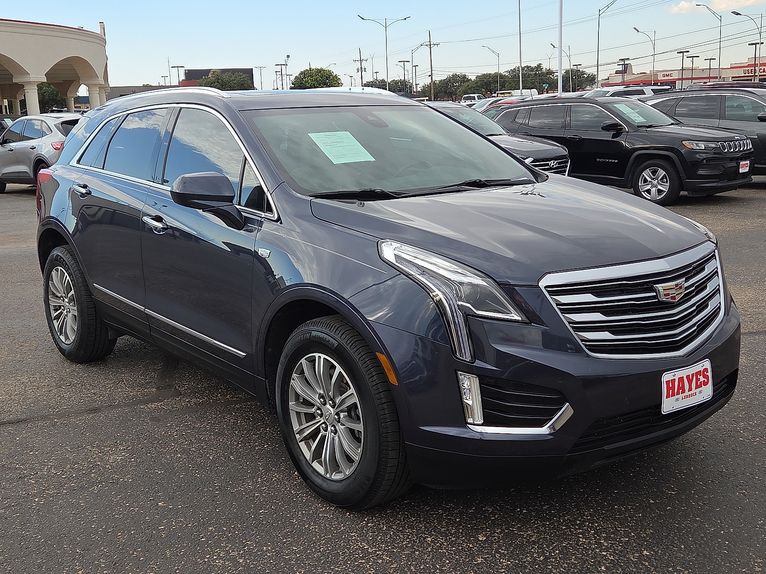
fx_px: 863
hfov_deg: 47.9
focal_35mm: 39
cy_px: 287
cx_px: 383
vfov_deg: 36.8
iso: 76
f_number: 1.8
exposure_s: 1/1429
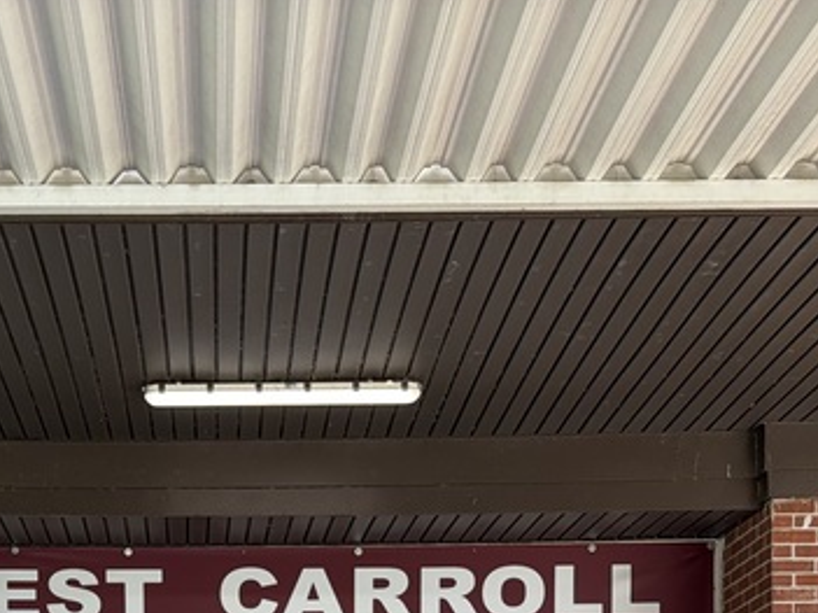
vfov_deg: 18.8
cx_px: 224
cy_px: 893
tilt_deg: -0.1
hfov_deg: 27.5
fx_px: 1654
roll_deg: +0.9
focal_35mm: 70
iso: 80
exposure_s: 1/473
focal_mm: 6.76
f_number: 1.78
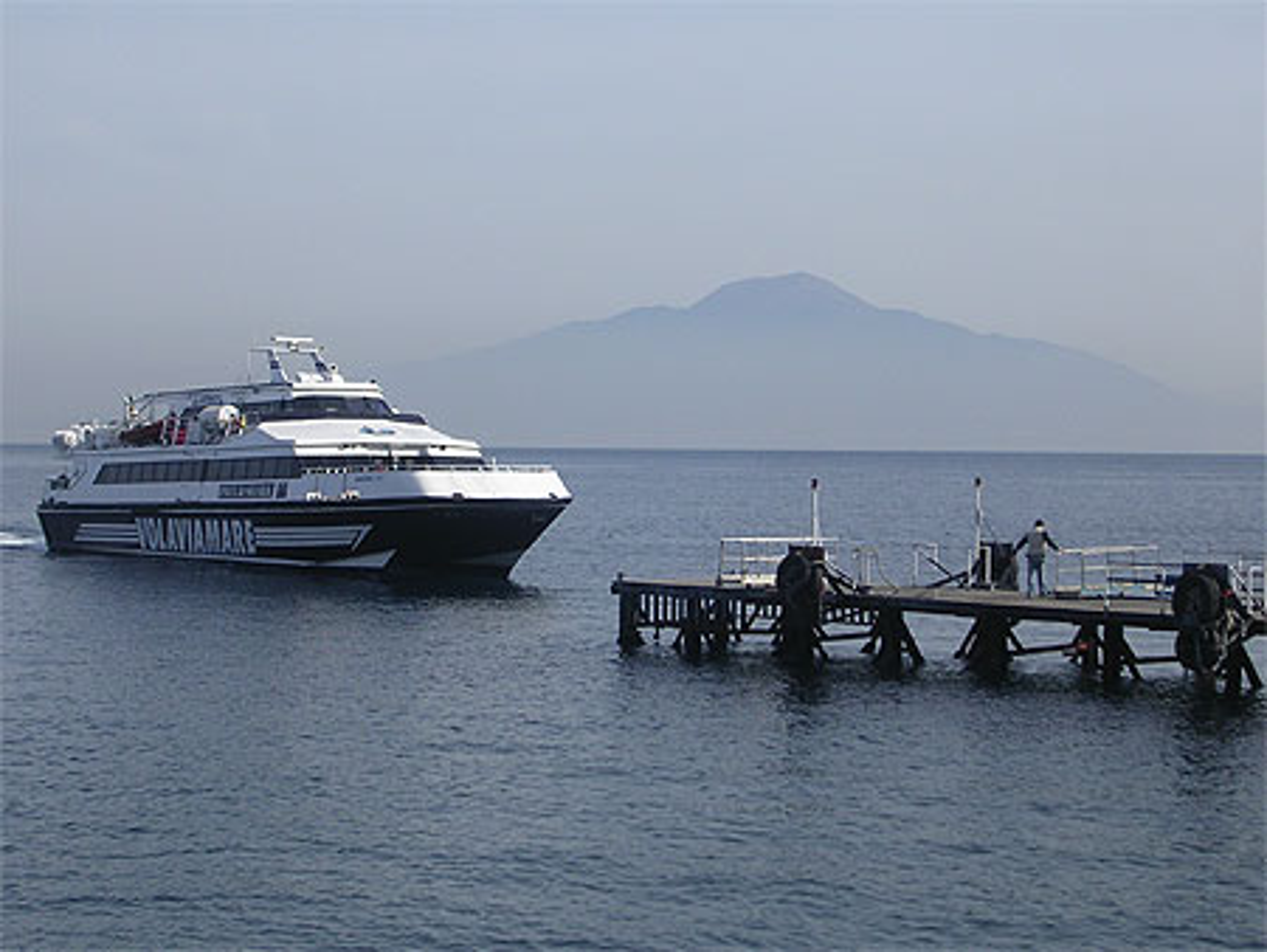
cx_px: 634
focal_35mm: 86
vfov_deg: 17.2
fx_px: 3149
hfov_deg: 22.7
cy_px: 476
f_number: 4.1
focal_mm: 13
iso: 100
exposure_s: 1/601
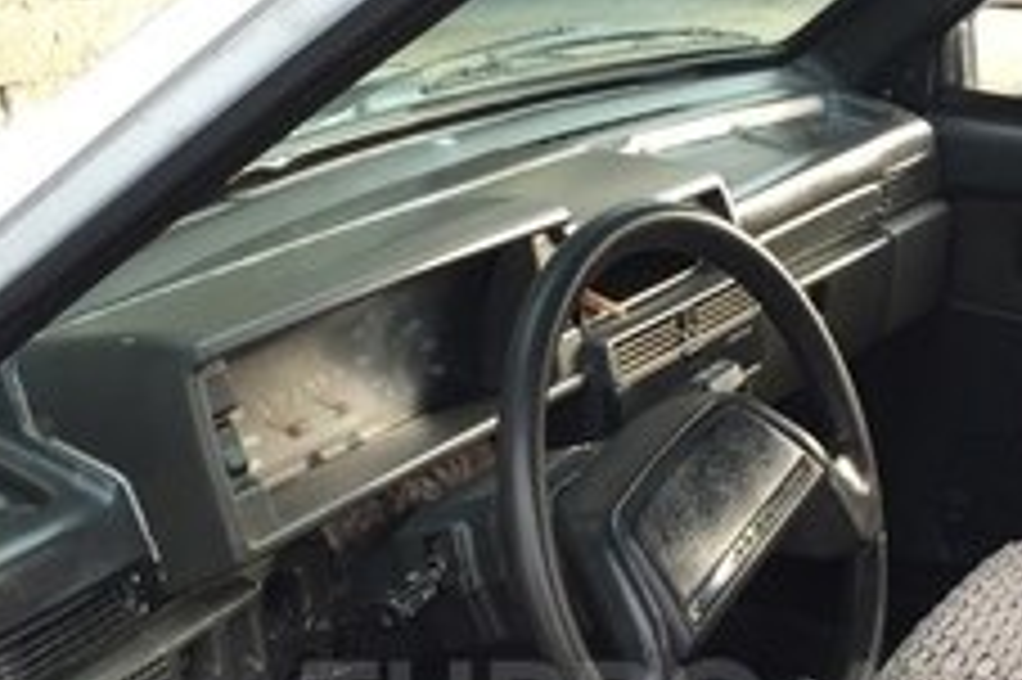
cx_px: 648
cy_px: 712
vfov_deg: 19.8
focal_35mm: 66
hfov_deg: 30.4
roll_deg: +2.0
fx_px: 1872
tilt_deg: -26.0
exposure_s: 1/100
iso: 32
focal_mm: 4.15
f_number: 2.2
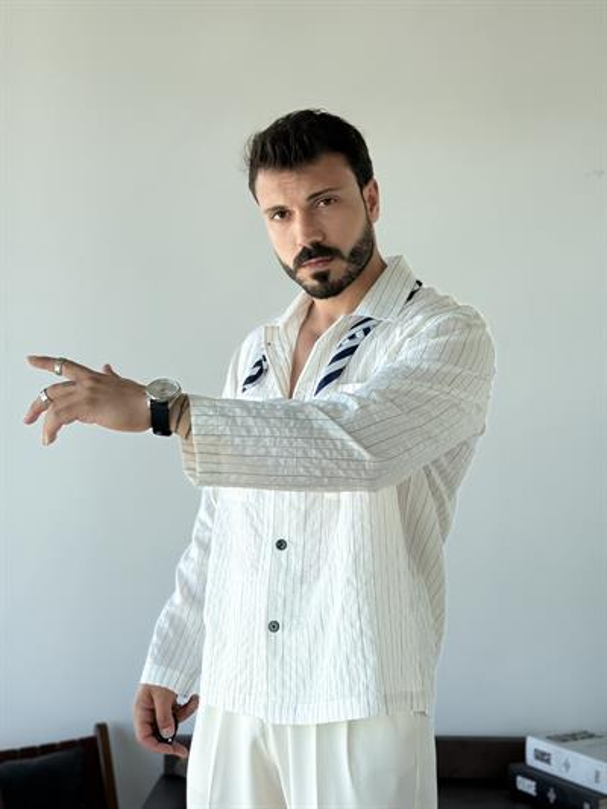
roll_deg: -0.1
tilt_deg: +2.3
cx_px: 304
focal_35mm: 48
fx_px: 1122
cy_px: 404
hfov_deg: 30.3
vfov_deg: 39.6
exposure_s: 1/475
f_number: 1.78
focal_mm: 6.76
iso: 64
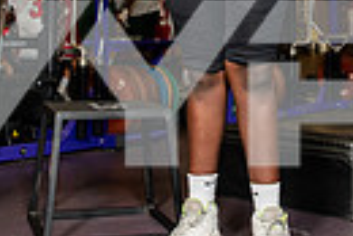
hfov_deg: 24.4
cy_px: -106
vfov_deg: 15.4
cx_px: 223
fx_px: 815
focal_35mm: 83
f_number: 5.6
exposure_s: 1/250
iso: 500
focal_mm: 24
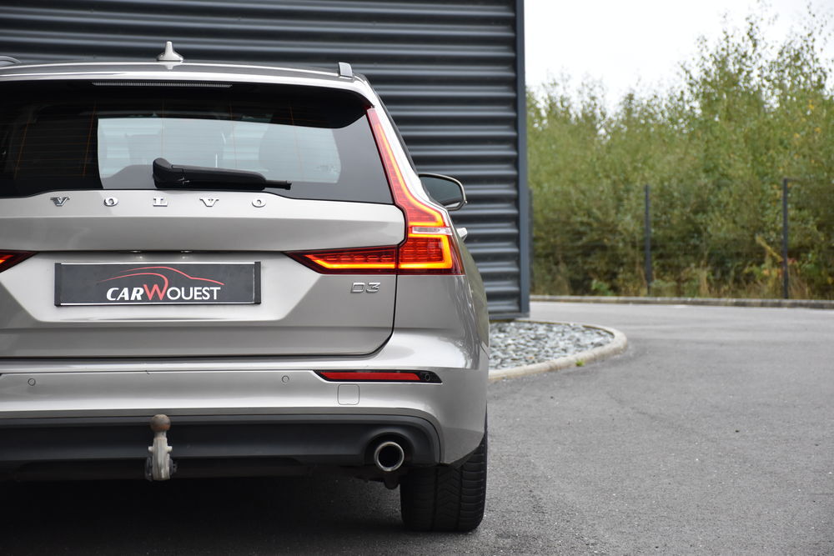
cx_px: 417
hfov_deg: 19.5
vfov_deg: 13.0
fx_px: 2433
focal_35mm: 105
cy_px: 278
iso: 800
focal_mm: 70
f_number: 5
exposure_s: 1/160
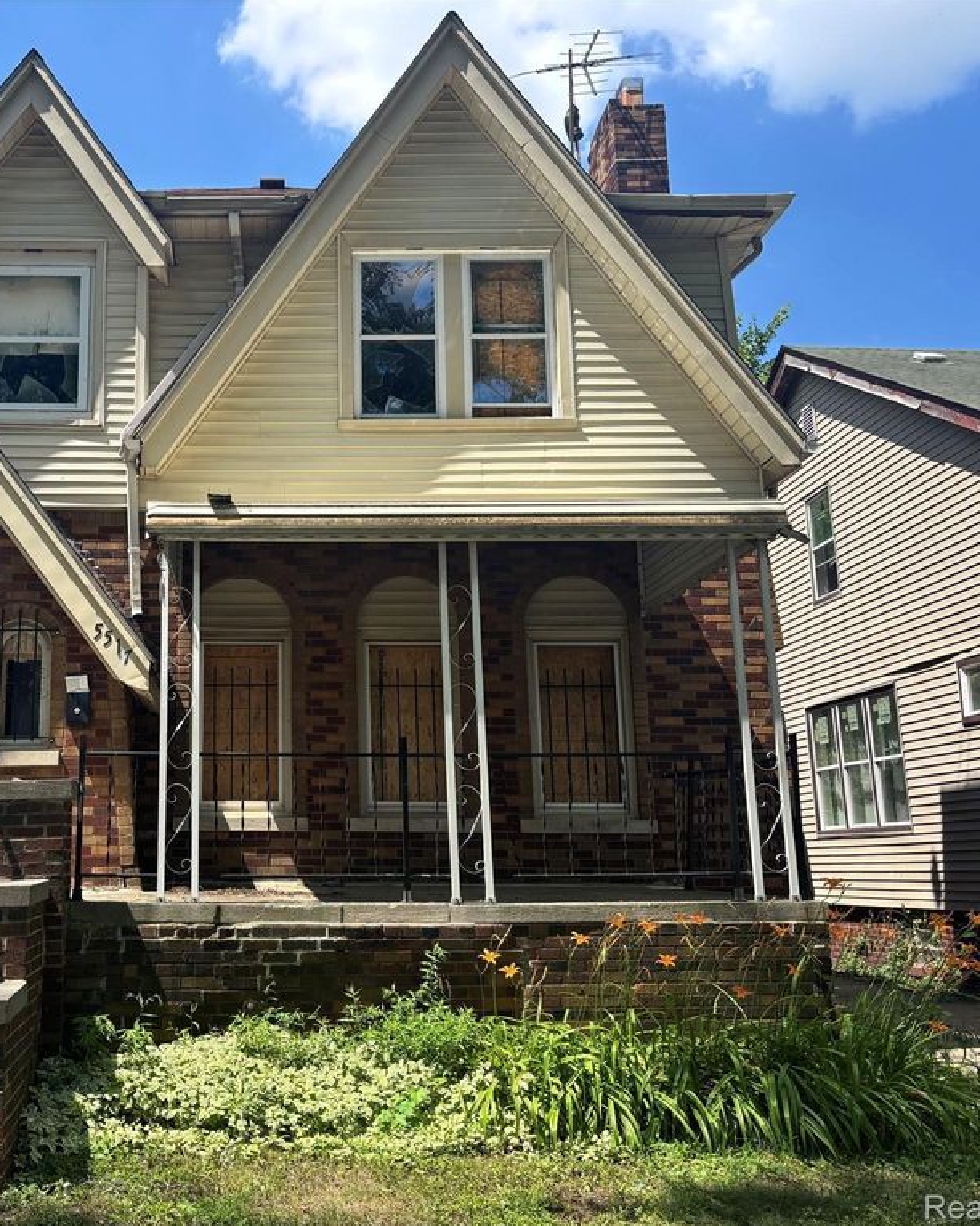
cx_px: 261
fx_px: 1233
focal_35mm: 34
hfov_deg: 42.2
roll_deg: -0.9
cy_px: 615
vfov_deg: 52.8
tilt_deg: +12.2
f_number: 1.6
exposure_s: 1/1812
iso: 50
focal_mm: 5.96
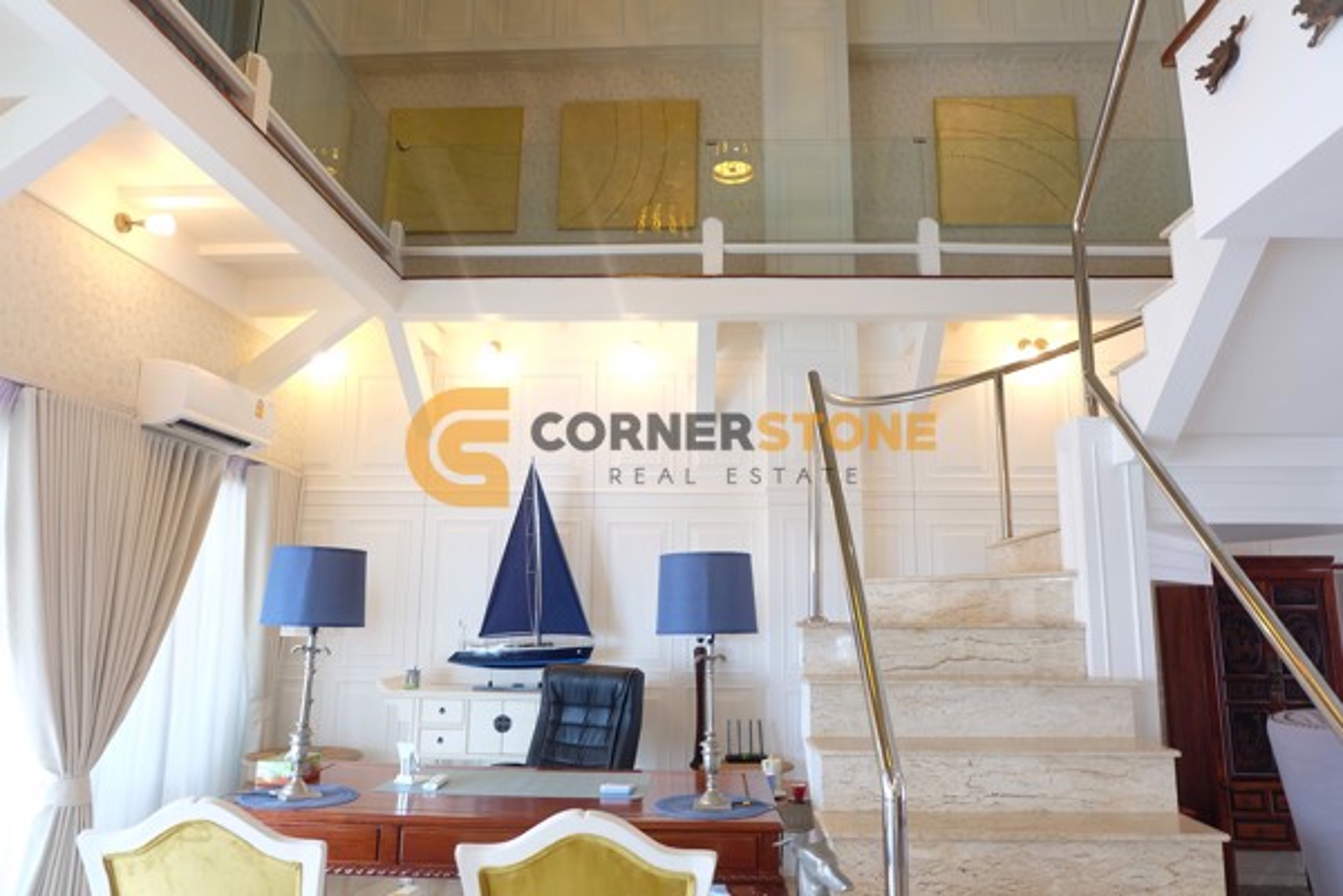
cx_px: 672
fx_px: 895
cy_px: 448
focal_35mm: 24
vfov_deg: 53.1
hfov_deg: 73.7
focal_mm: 16
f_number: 3.5
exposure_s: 1/9
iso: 200
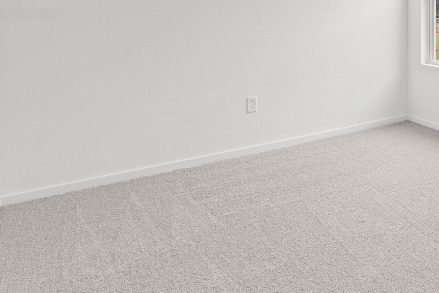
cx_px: 407
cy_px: 14
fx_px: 427
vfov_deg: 35.0
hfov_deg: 47.9
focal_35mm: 35
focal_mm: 12
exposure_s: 1/5
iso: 250
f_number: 9
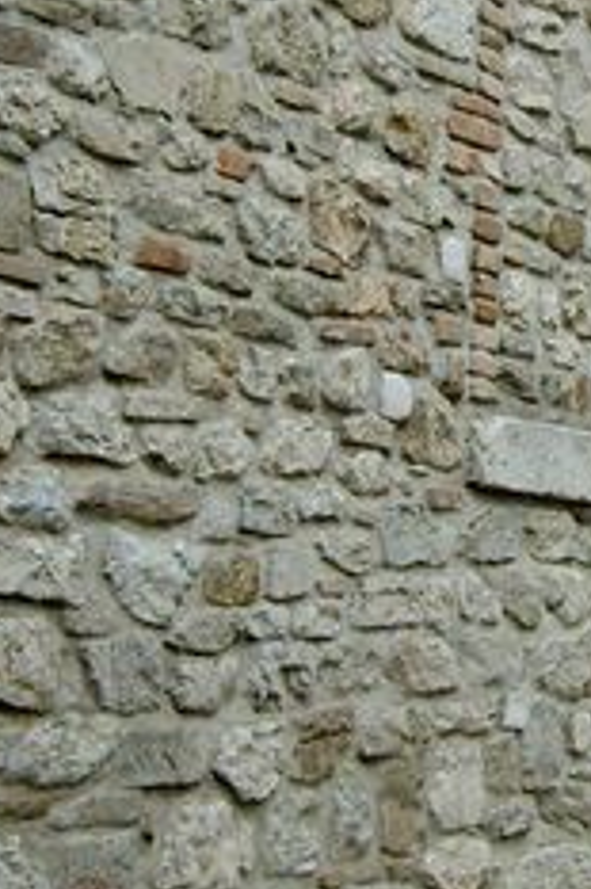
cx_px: 644
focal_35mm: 100
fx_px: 2466
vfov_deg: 20.4
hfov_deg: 13.4
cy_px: 317
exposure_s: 1/1000
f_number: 2.8
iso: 50
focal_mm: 5.8
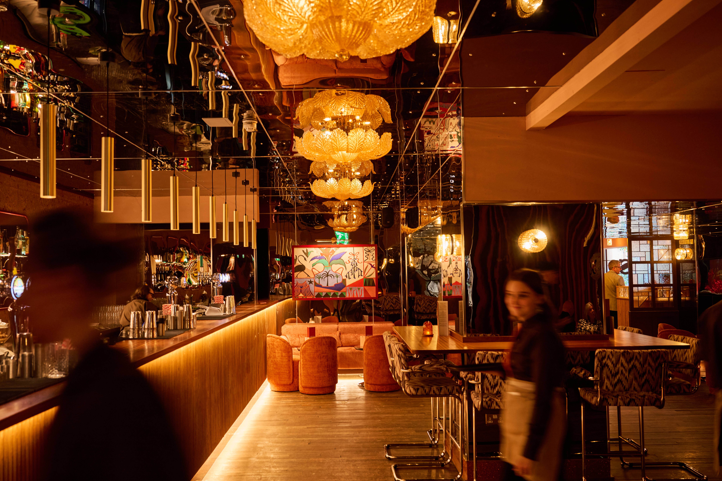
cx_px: 350
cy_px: 238
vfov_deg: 38.9
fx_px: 682
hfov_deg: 55.8
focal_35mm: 34
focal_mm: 32
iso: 320
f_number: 3.5
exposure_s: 1/15
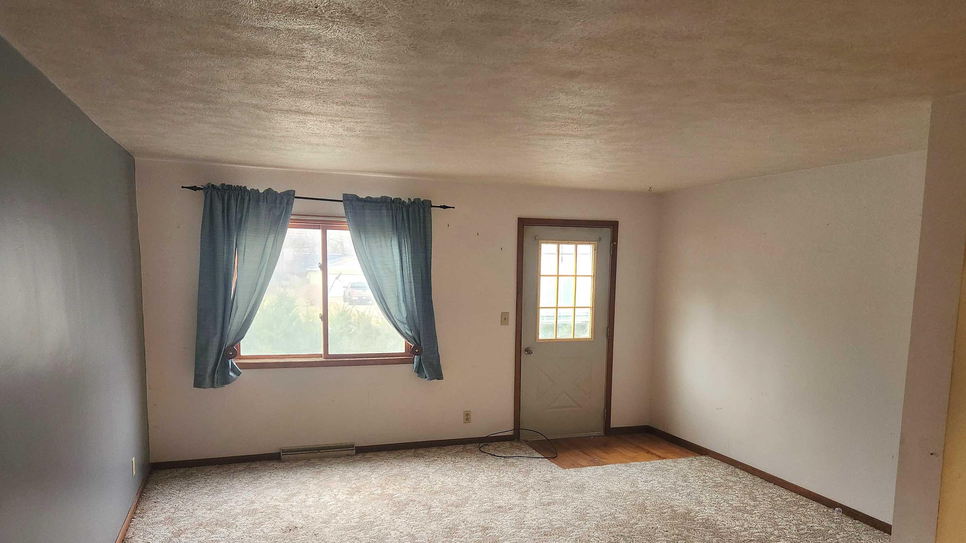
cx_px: 491
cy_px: 356
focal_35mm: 26
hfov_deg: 71.9
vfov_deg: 43.8
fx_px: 666
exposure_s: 1/120
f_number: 1.8
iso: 320
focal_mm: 5.4
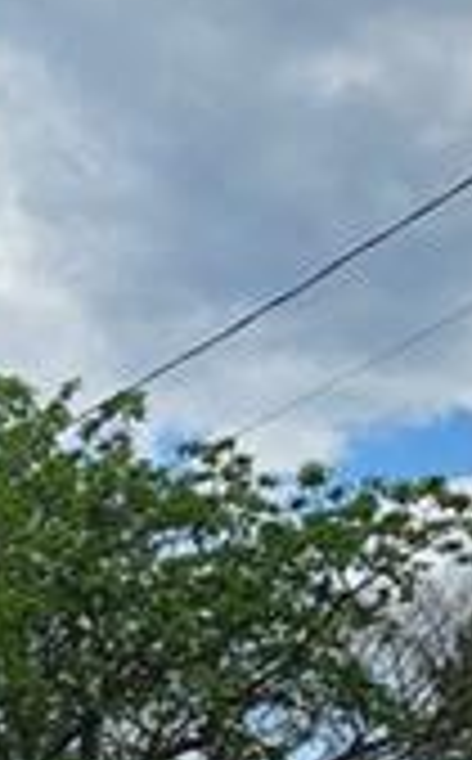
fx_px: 2294
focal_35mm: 111
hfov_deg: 10.1
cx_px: -710
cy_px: 1043
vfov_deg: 17.4
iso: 25
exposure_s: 1/2397
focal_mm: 5.4
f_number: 1.8
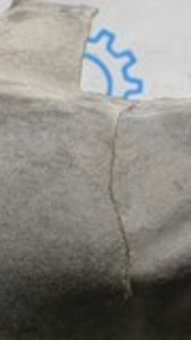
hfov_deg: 8.7
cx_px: 214
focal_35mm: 138
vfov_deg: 15.6
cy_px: 183
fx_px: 1243
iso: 3200
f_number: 4
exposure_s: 1/320
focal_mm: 22
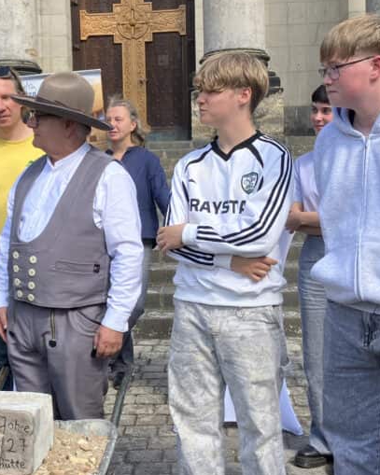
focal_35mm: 55
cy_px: 272
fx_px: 773
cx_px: 130
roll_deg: +1.5
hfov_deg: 27.5
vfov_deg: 34.1
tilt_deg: -4.6
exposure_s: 1/511
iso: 32
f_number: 1.8
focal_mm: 3.99
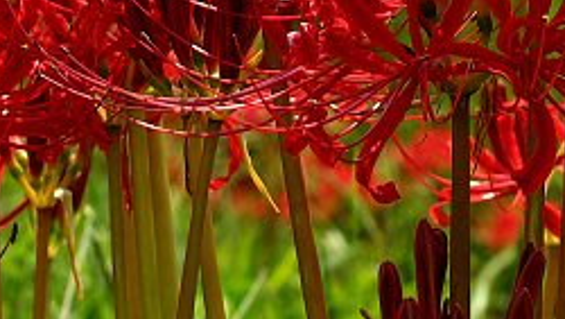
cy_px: -20
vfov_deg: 6.1
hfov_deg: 10.8
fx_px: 2967
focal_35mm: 198
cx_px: 508
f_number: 8
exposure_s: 1/250
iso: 100
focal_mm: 35
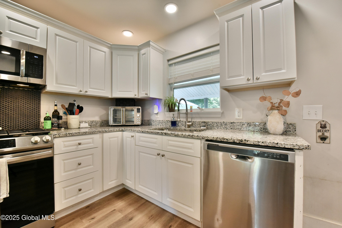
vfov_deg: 81.3
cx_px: 171
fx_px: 133
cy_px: 114
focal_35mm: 14
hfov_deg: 104.2
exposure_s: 1/125
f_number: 9
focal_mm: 14
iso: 4000
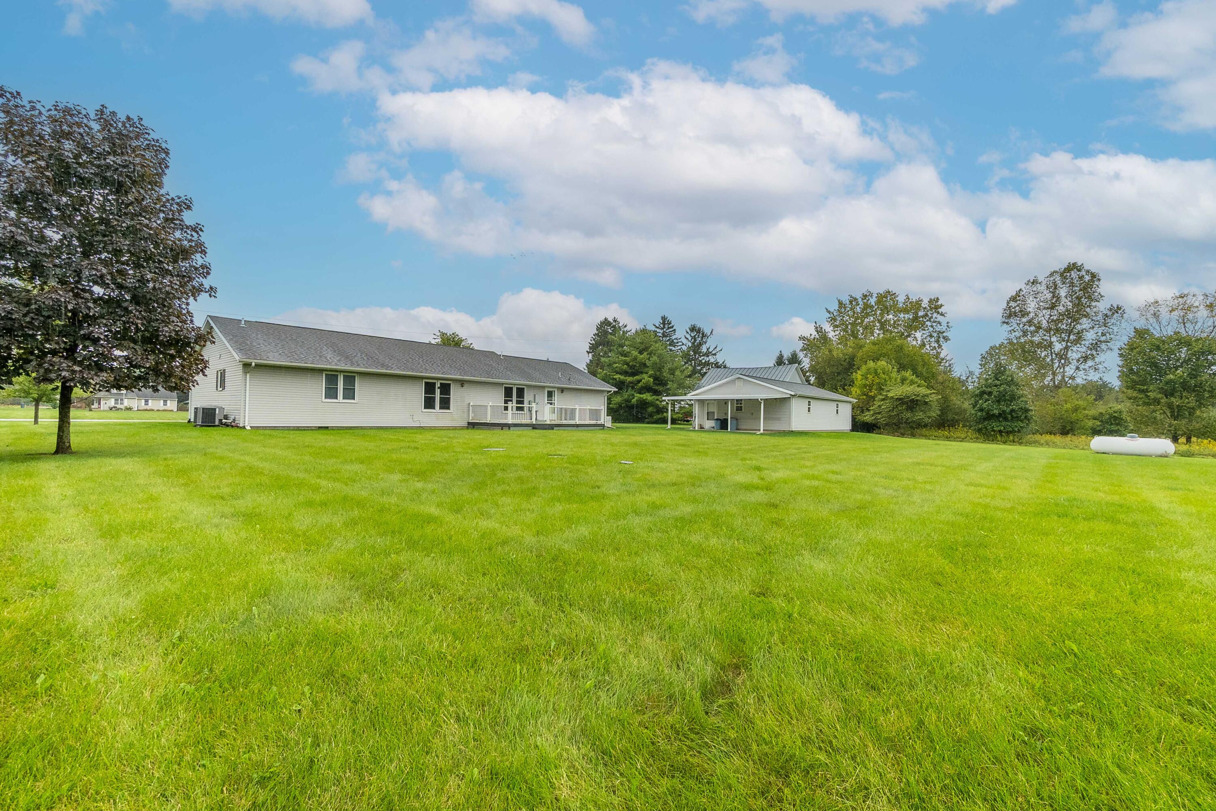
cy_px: 406
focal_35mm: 15
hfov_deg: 100.4
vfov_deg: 77.3
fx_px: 507
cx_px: 608
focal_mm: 10
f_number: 8
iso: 500
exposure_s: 1/640
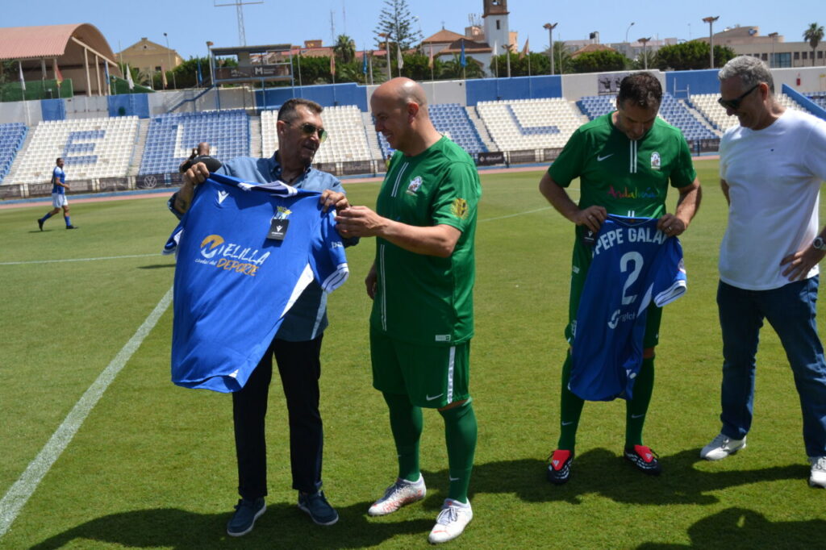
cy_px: 275
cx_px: 413
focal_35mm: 39
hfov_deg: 49.6
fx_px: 894
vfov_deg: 34.2
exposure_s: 1/1250
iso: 400
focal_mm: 26
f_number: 5.6
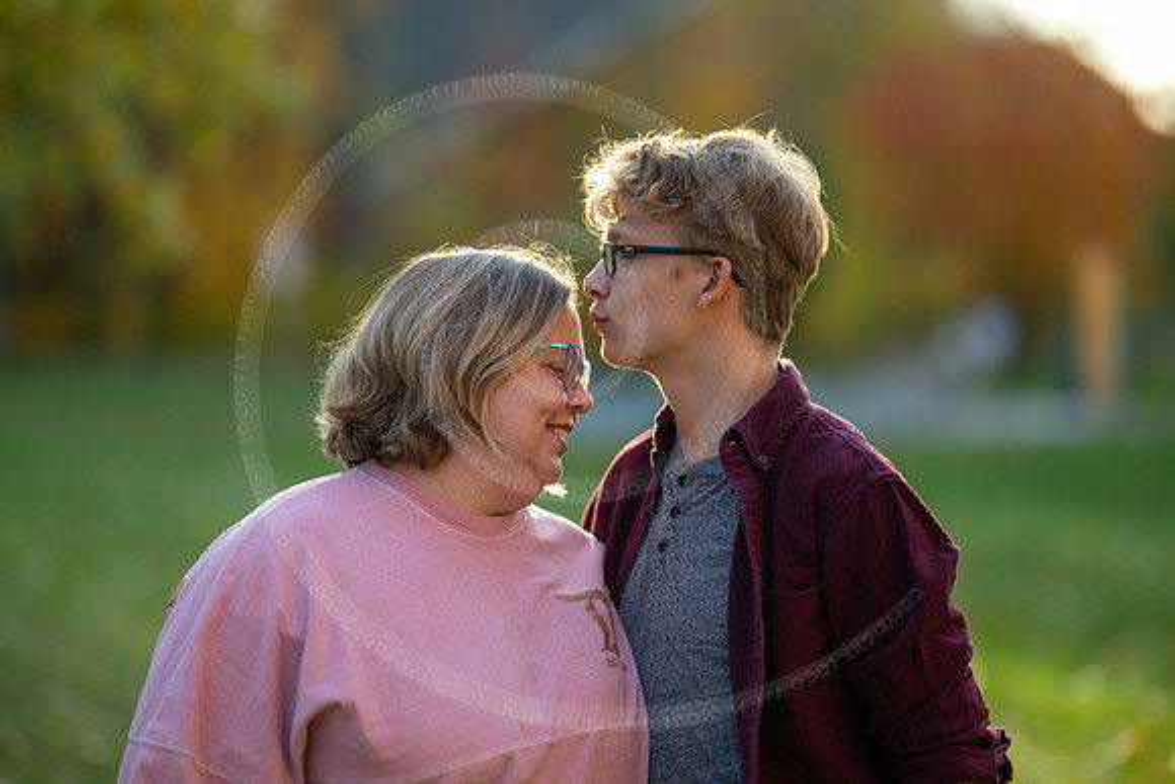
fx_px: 2775
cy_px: 392
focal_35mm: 85
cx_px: 588
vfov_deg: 16.1
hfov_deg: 23.9
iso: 80
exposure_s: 1/800
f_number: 1.2
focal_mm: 85
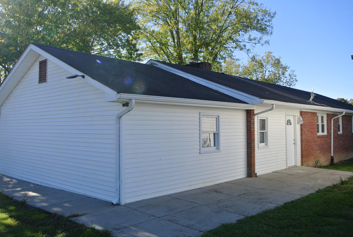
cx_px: 176
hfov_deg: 58.7
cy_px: 118
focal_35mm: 32
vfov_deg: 41.2
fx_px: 314
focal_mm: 12.2
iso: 100
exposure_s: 1/400
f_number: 4.5
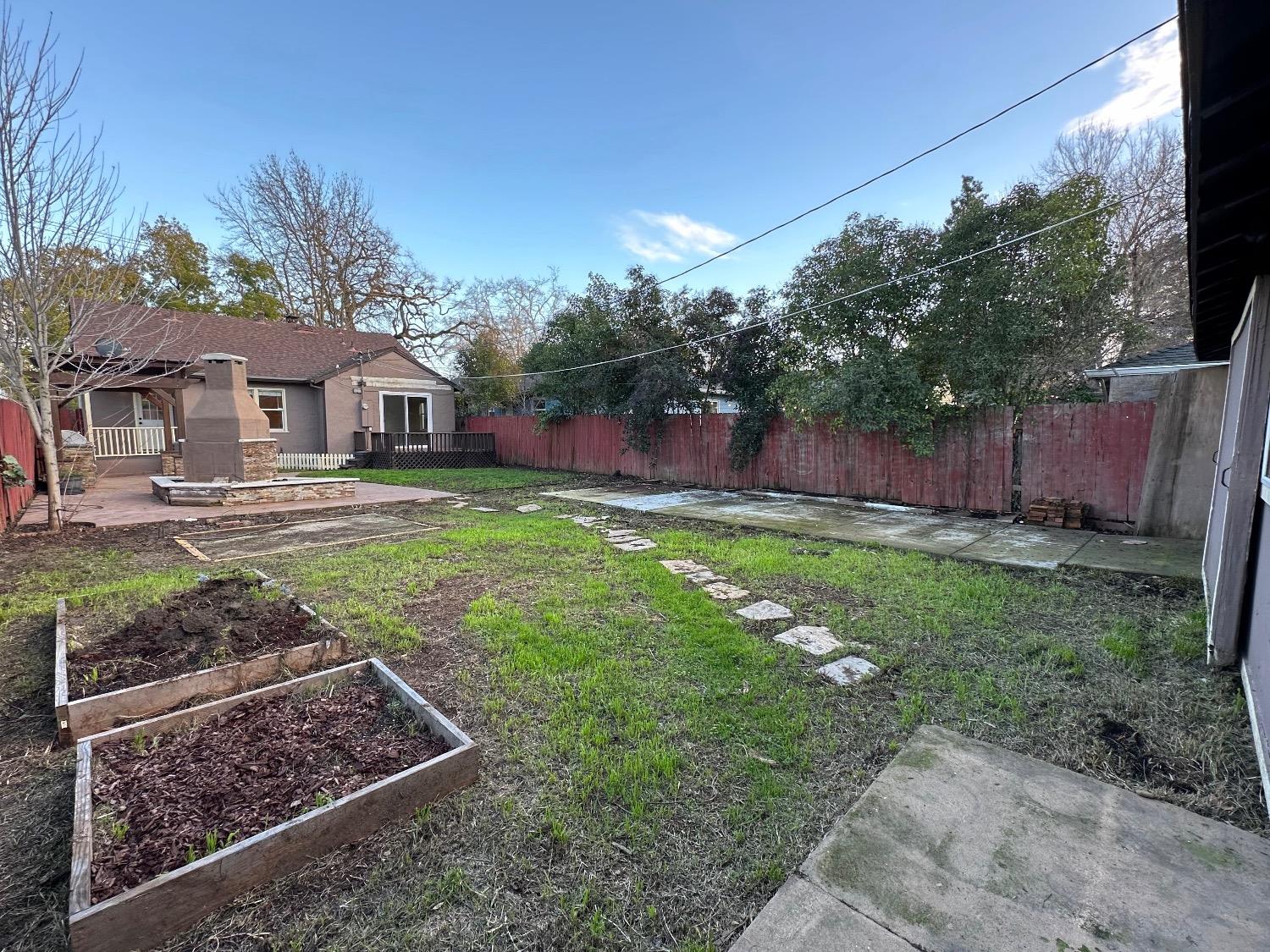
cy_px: 476
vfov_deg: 85.7
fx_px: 514
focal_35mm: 14
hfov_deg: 102.1
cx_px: 635
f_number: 2.2
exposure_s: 1/99
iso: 80
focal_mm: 2.22
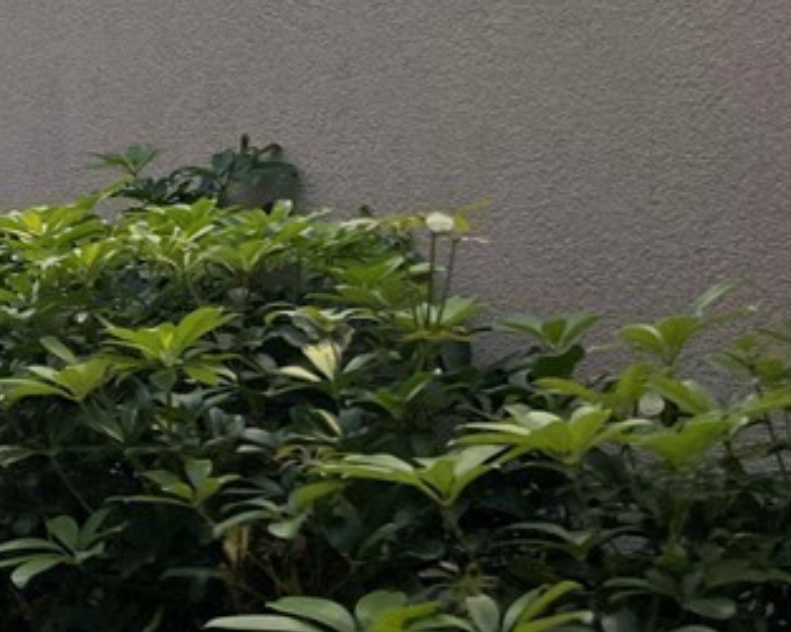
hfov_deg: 20.9
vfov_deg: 17.9
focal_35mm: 83
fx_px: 1942
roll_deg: -2.7
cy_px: -30
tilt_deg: +5.3
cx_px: -238
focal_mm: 5.7
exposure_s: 1/2762
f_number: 1.5
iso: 50
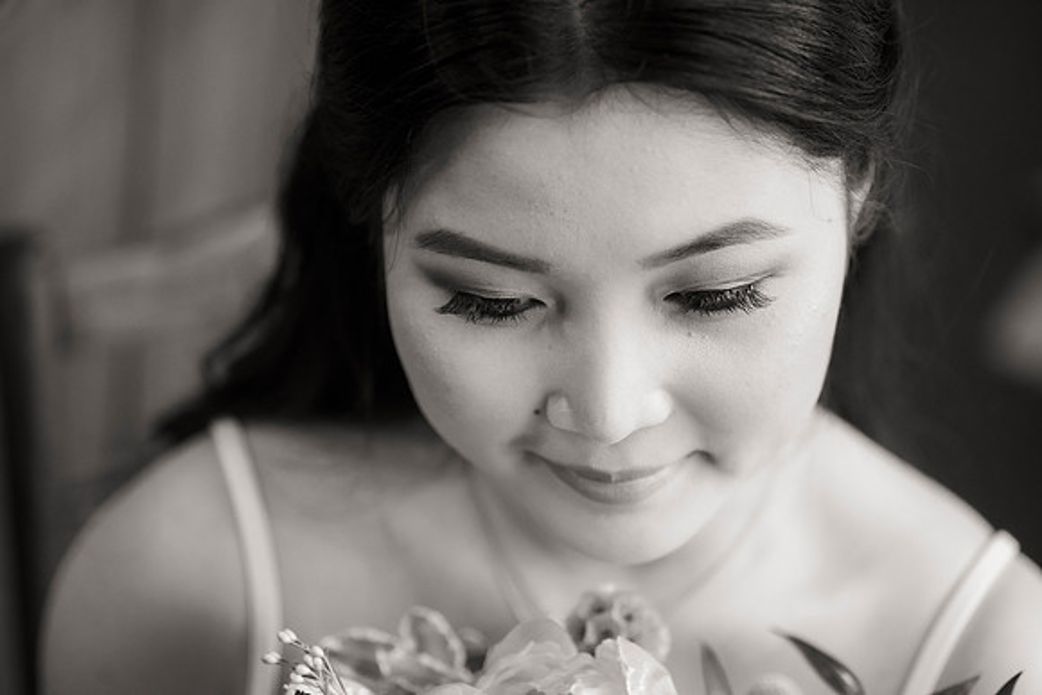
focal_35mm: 90
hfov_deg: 22.6
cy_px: 348
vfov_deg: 15.2
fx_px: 2605
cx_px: 521
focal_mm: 90
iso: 1250
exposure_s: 1/80
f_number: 3.5
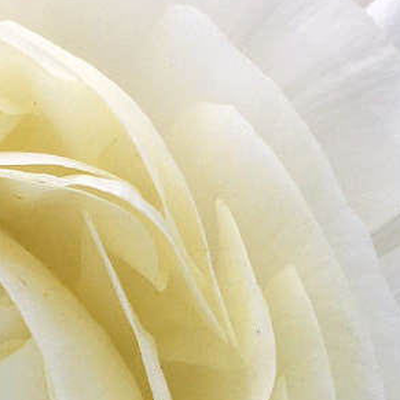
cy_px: 465
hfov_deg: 12.1
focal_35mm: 141
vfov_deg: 12.1
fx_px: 1843
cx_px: -100
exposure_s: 1/447
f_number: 2.2
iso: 25
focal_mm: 4.15
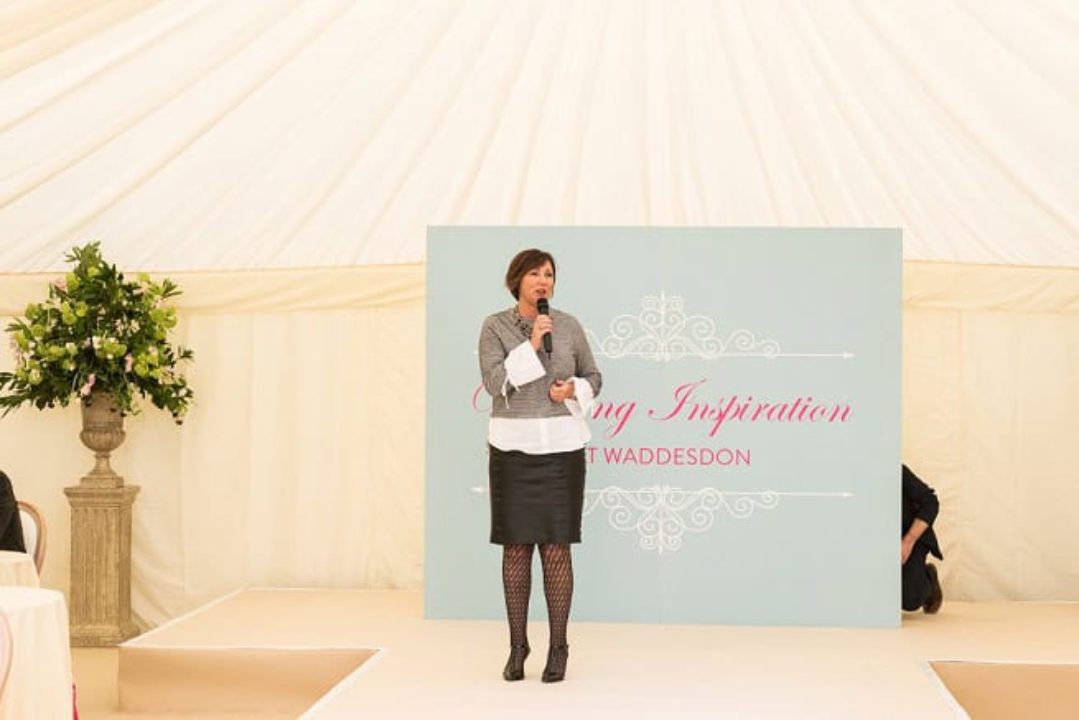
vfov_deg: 19.5
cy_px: 360
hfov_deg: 28.8
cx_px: 540
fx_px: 2098
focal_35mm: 70
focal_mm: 70
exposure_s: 1/1250
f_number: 5.6
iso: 800
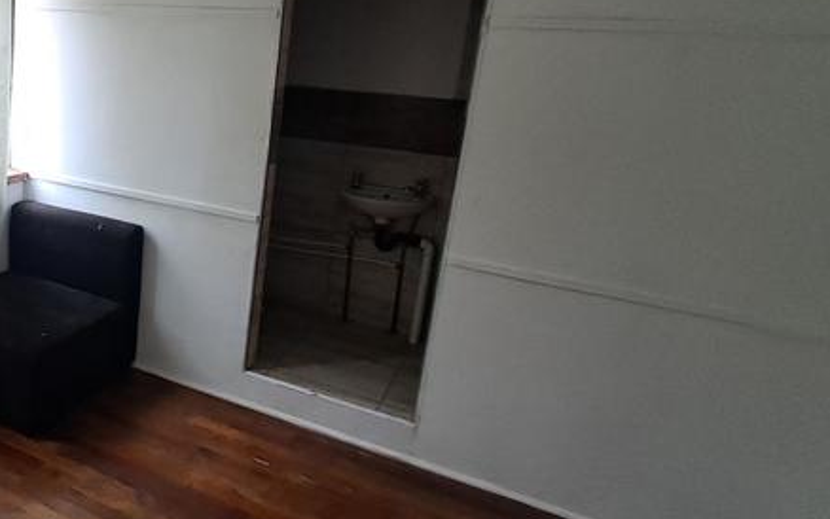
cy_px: 208
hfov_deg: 54.4
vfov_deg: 40.4
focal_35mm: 31
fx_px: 701
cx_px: 102
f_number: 2.2
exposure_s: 1/50
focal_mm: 1.64
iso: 100
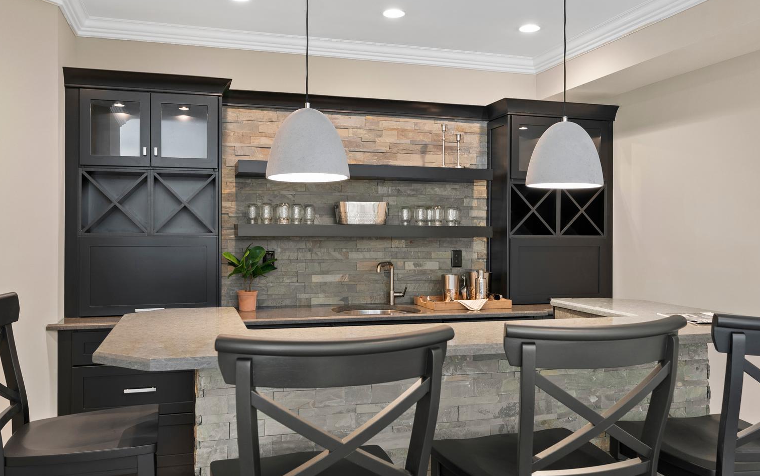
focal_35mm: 29
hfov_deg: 64.6
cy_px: 225
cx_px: 372
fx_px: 601
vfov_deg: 43.2
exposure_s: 1/1.67
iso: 400
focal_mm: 21
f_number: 4
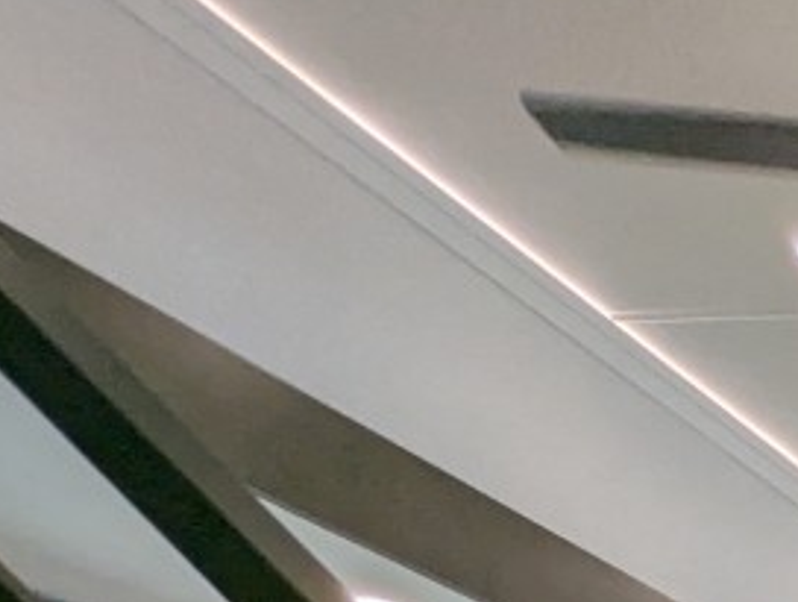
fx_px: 1894
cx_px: 1688
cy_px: 1480
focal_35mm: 82
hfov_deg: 16.5
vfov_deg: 13.1
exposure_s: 1/158
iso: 69
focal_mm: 2.35
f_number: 2.2
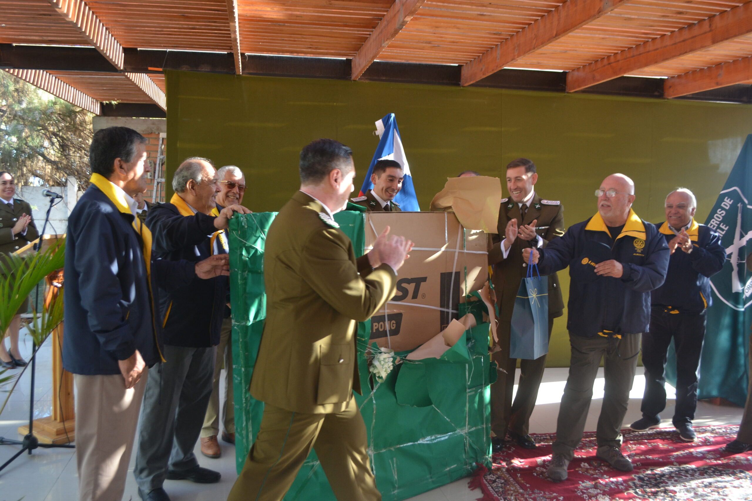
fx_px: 689
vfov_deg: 40.0
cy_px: 250
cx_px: 376
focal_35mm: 33
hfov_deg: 57.2
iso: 400
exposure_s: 1/100
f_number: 5
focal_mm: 22
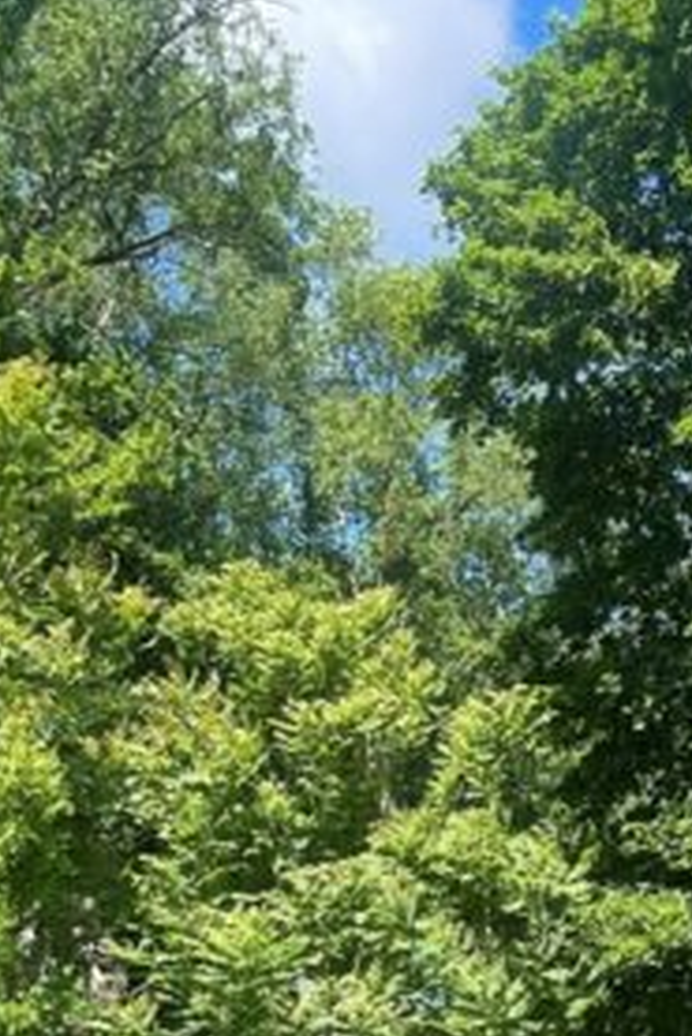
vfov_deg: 25.6
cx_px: 767
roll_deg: +2.3
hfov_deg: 17.6
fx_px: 2160
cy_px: 1047
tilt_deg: +7.0
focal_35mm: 75
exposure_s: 1/1323
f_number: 1.6
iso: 32
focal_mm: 5.1
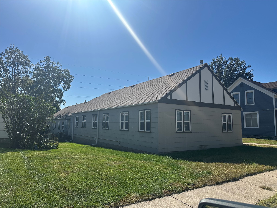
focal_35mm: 24
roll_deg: -0.7
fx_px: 192
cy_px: 104
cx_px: 138
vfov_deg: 56.8
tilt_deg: +6.6
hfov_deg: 71.6
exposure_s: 1/7576
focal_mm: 6.86
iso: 80
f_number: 1.78
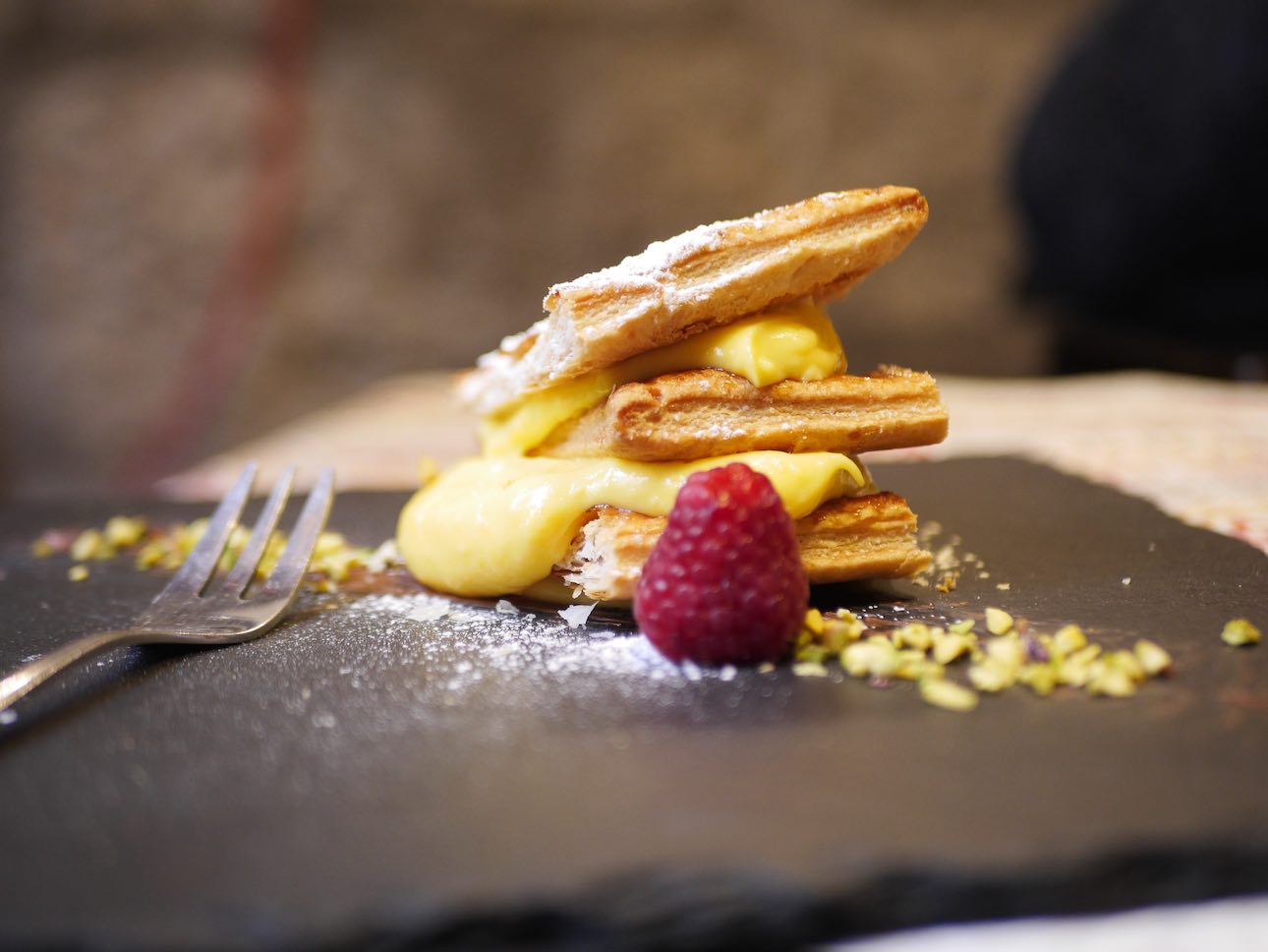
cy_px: 476
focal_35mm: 50
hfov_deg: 38.2
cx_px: 634
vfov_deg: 29.1
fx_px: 1832
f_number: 2
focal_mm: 25
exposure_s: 1/60
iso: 800
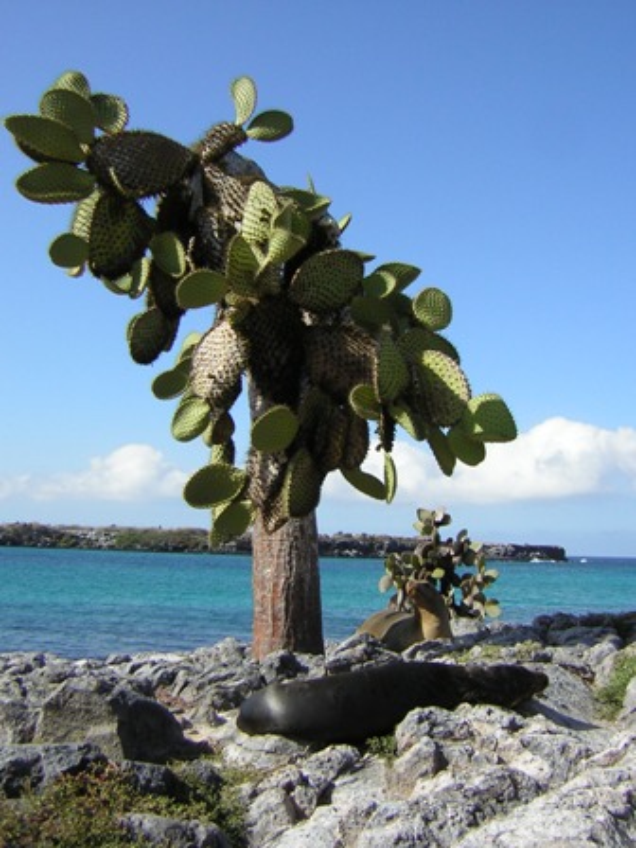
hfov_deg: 39.7
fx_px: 882
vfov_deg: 51.4
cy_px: 424
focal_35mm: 36
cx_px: 318
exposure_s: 1/313
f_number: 5.2
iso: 50
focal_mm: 4.7
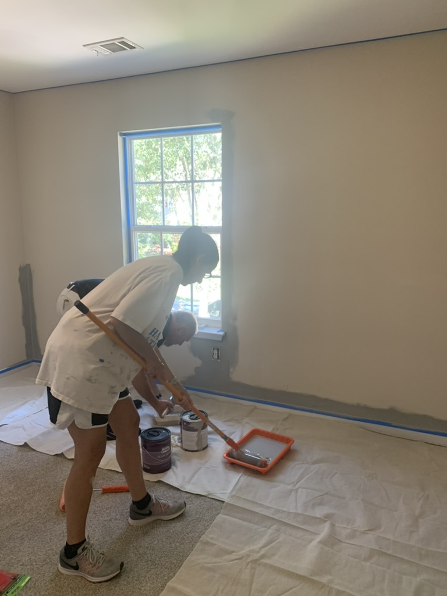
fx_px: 448
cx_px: 224
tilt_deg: -7.8
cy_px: 298
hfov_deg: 53.1
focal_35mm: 26
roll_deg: +0.6
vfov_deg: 67.3
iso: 125
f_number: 1.8
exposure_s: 1/60
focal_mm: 4.25
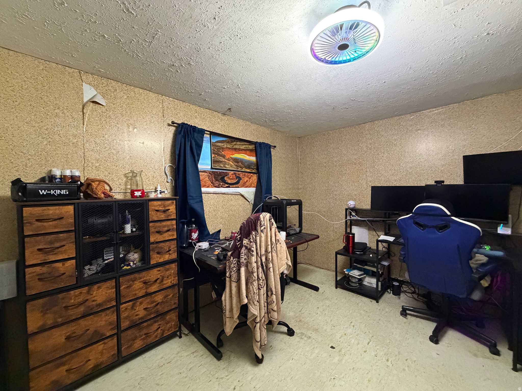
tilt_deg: -0.4
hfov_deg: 102.1
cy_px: 196
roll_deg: +1.0
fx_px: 211
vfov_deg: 85.7
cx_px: 261
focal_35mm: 14
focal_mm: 2.22
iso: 800
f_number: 2.2
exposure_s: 1/60
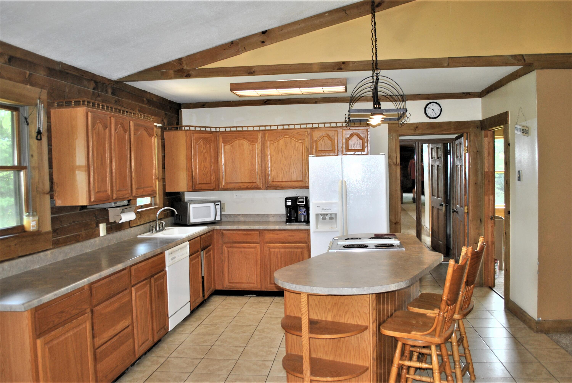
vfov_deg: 48.0
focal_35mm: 27
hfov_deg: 67.3
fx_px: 429
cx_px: 286
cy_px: 192
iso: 200
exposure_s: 1/60
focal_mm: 18
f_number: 3.5
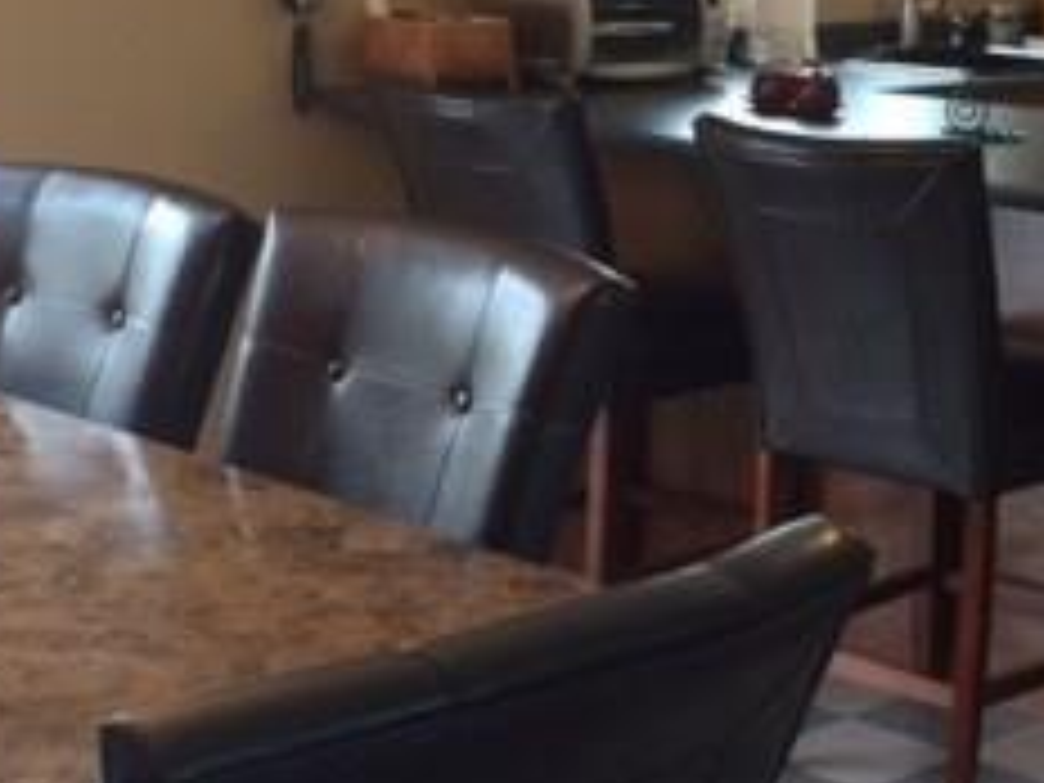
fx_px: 2413
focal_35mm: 80
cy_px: 310
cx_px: 724
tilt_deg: -11.5
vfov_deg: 18.4
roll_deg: +0.5
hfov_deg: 24.3
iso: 80
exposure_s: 1/30
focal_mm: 4.15
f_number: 2.2
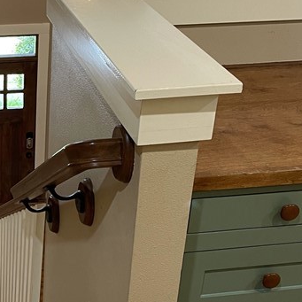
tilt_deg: -26.8
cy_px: 124
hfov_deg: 24.1
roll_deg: -0.3
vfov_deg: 25.0
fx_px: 681
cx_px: 12
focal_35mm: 69
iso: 160
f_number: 1.6
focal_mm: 5.1
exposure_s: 1/60
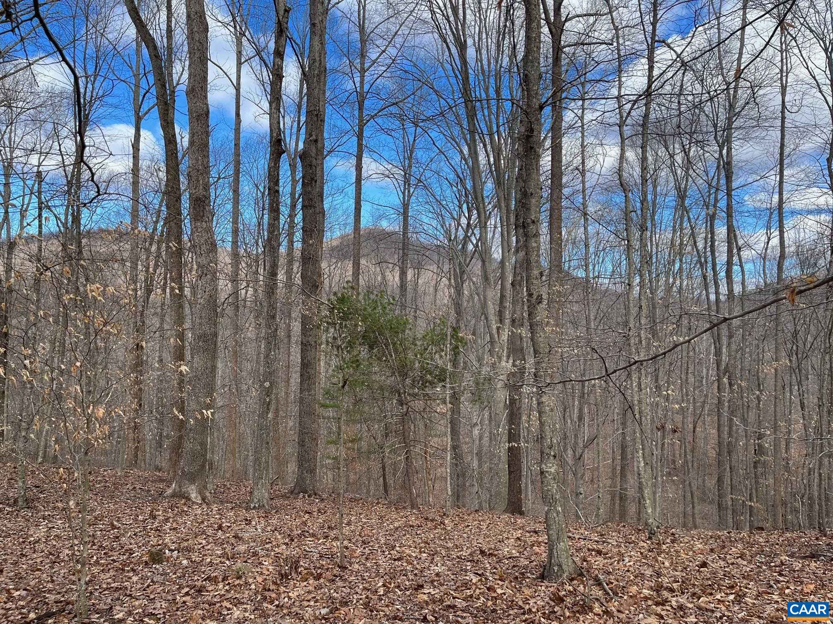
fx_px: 626
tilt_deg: +1.8
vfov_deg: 53.1
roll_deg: -0.8
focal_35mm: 26
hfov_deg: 67.3
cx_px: 416
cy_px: 312
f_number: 1.6
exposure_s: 1/871
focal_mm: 5.1
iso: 50
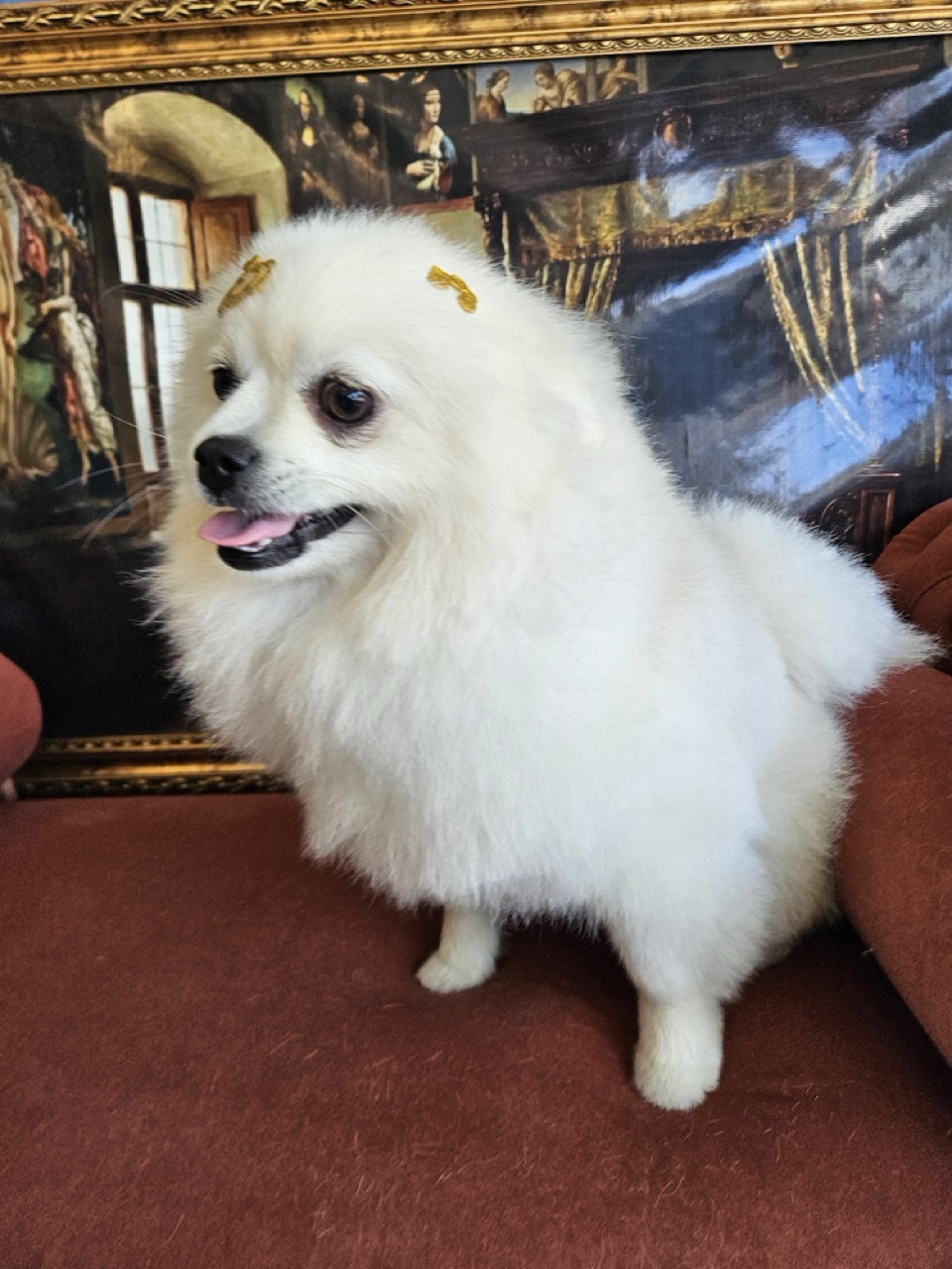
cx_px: 476
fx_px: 843
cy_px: 634
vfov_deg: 73.9
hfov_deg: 58.9
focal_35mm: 23
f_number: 1.8
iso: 40
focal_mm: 5.4
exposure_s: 1/149
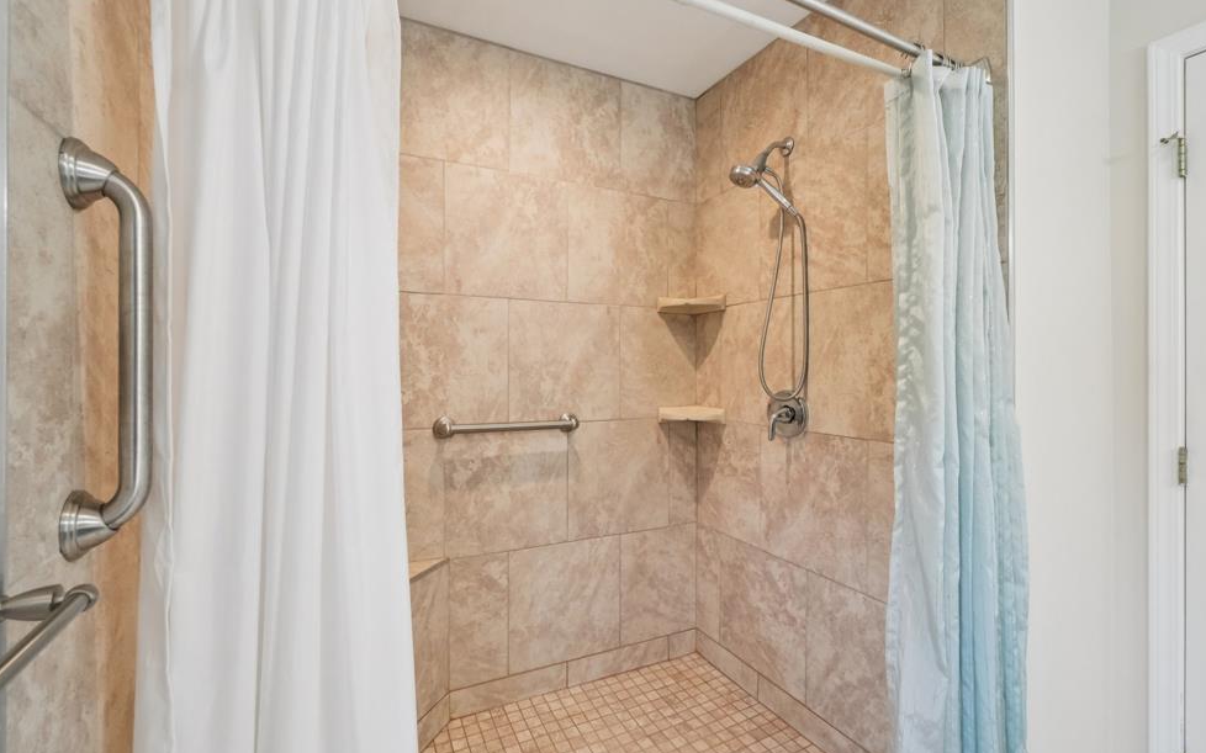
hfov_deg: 97.8
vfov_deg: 71.2
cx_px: 608
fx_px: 526
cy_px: 371
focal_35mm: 16
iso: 1000
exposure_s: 1/30
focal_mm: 10
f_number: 8
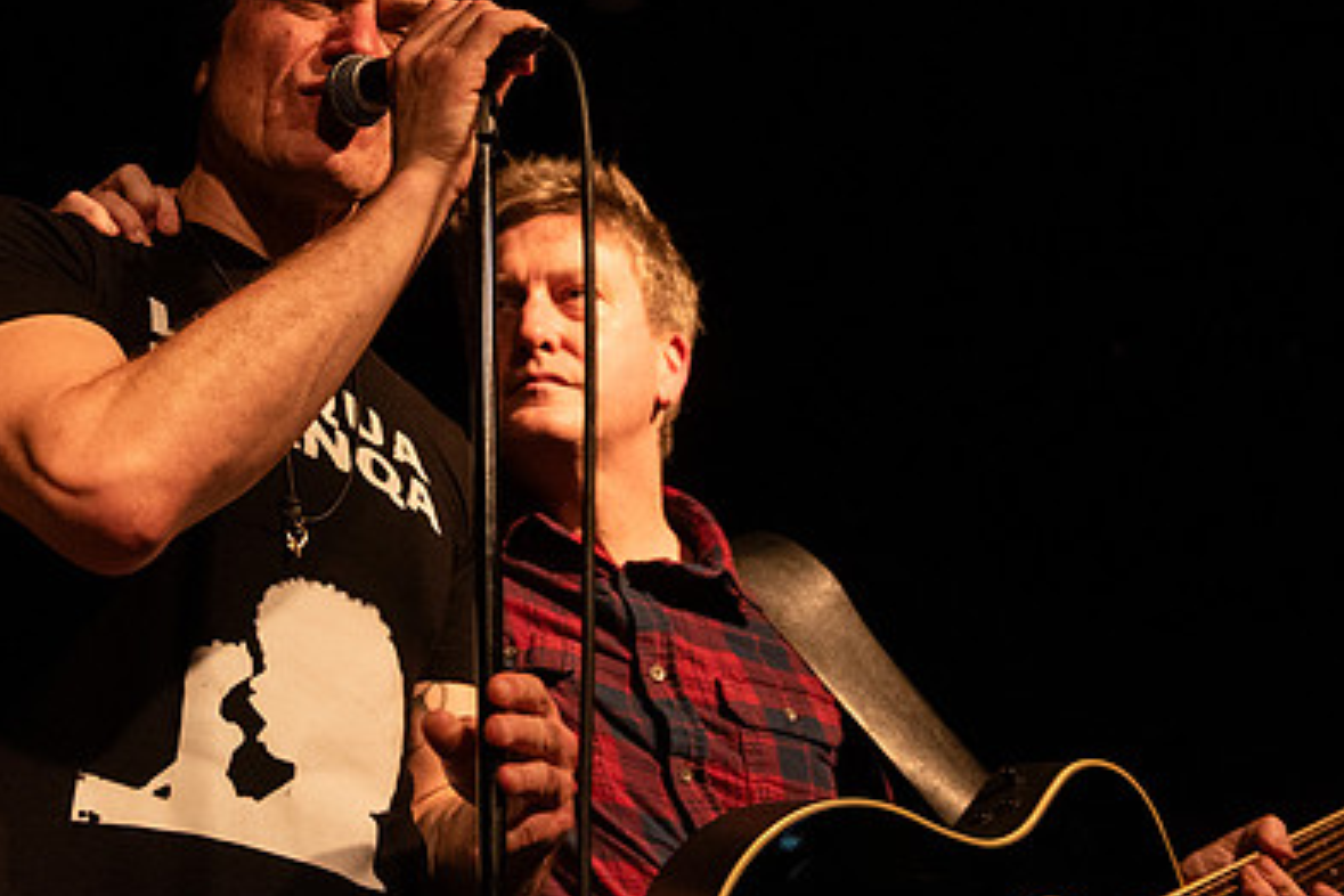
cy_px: 251
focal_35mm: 73
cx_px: 318
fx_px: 2725
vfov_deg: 18.6
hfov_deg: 27.3
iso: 2000
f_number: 3.2
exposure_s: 1/250
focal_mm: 42
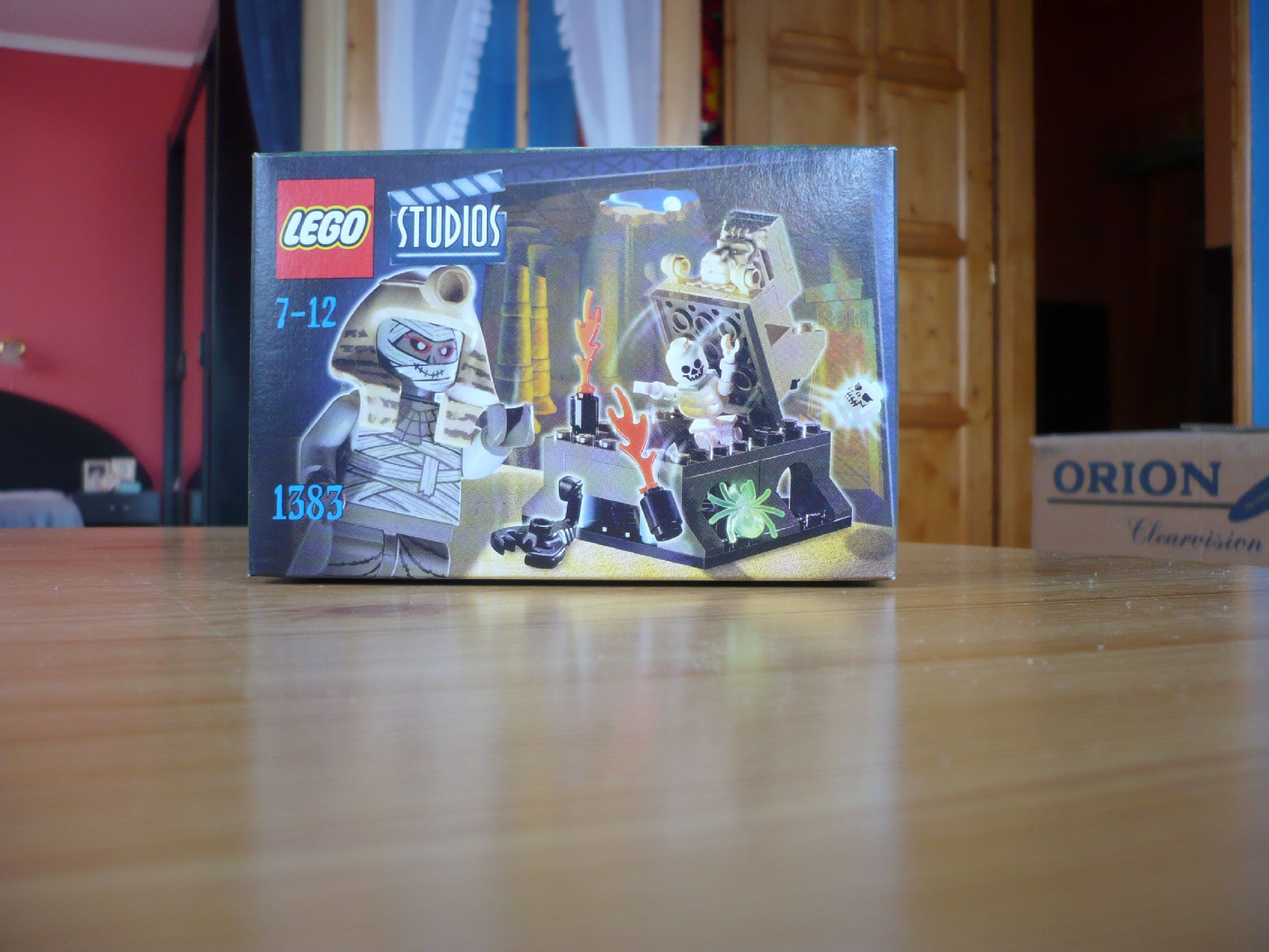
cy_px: 476
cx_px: 634
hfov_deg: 52.6
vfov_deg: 40.7
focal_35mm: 35
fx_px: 1283
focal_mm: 5.8
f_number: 2.8
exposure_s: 1/30
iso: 100
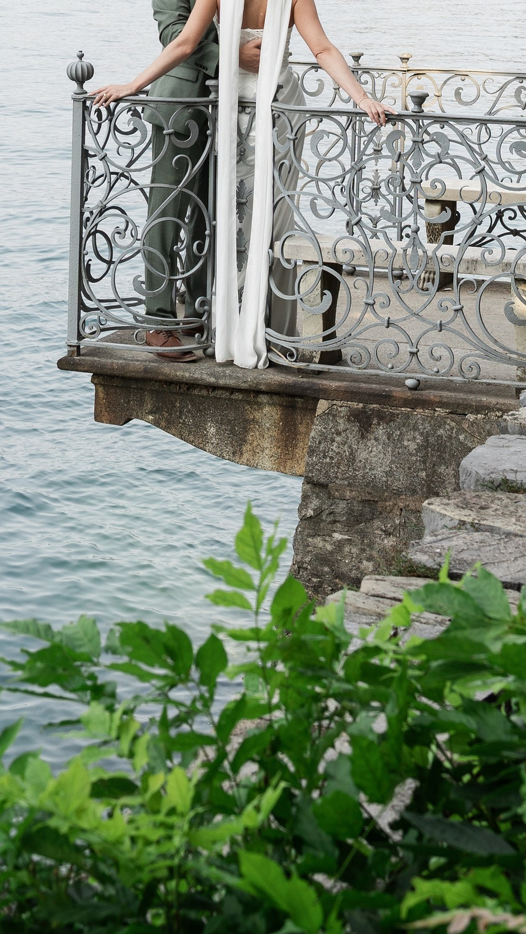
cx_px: 194
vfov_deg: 23.9
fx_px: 2058
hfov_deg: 14.5
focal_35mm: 83
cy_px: -102
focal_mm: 35
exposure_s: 1/200
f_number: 6.3
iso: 100
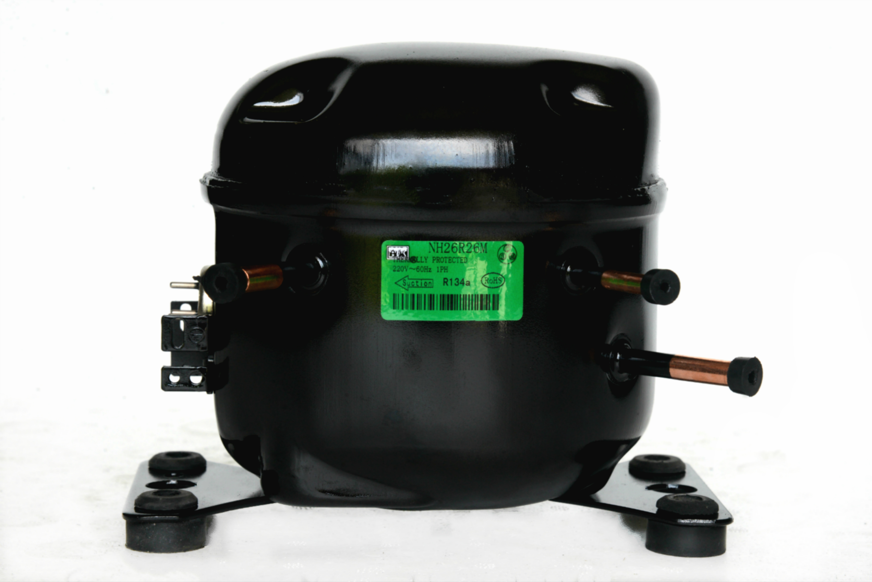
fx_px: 2908
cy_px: 291
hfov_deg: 17.1
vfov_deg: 11.4
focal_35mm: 120
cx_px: 436
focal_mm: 120
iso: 640
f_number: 16
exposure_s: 1/60
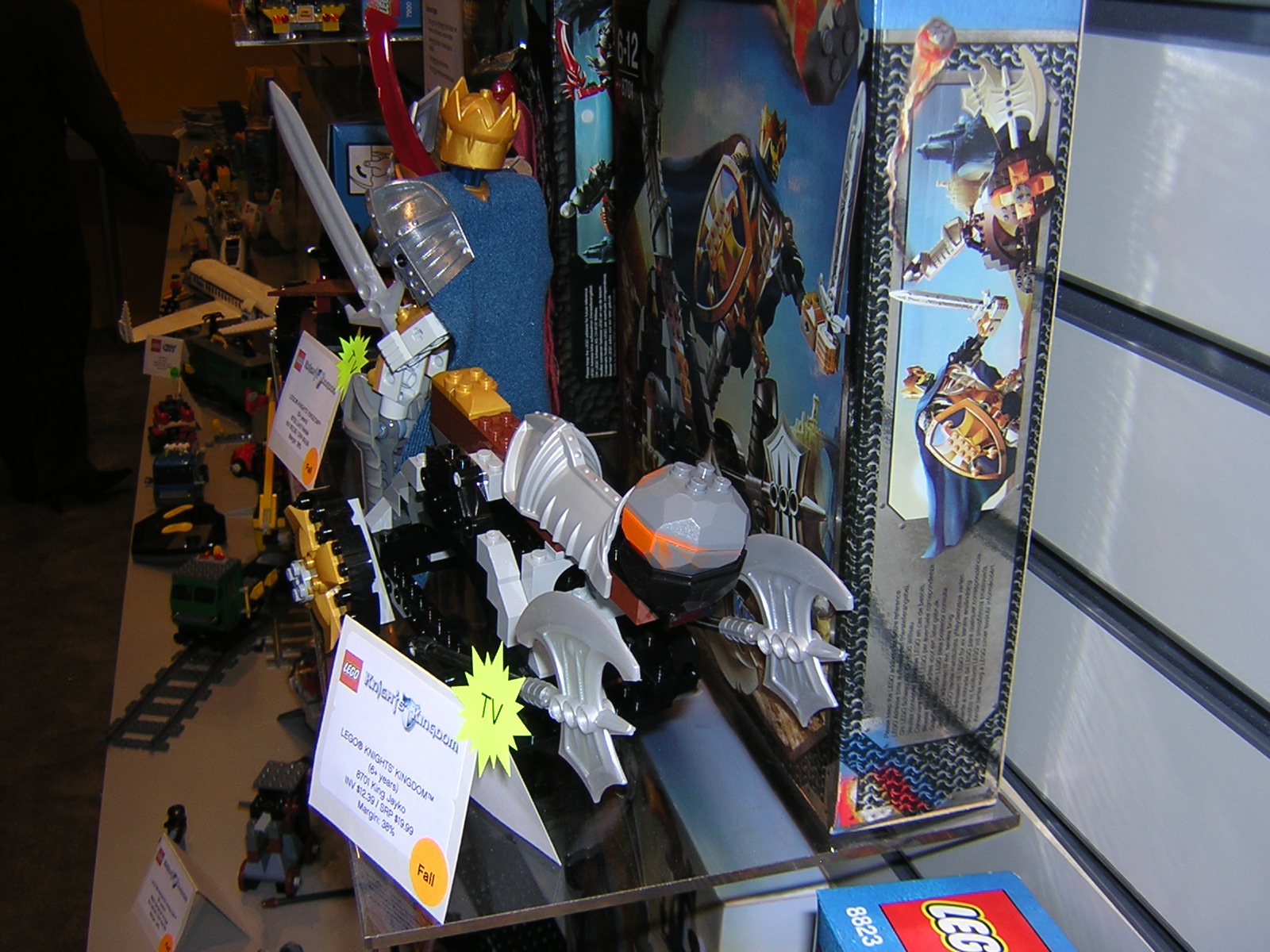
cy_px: 476
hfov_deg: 51.4
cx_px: 635
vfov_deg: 39.7
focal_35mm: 36
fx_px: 1321
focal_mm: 4.7
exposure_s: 1/60.1
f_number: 2.6
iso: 100
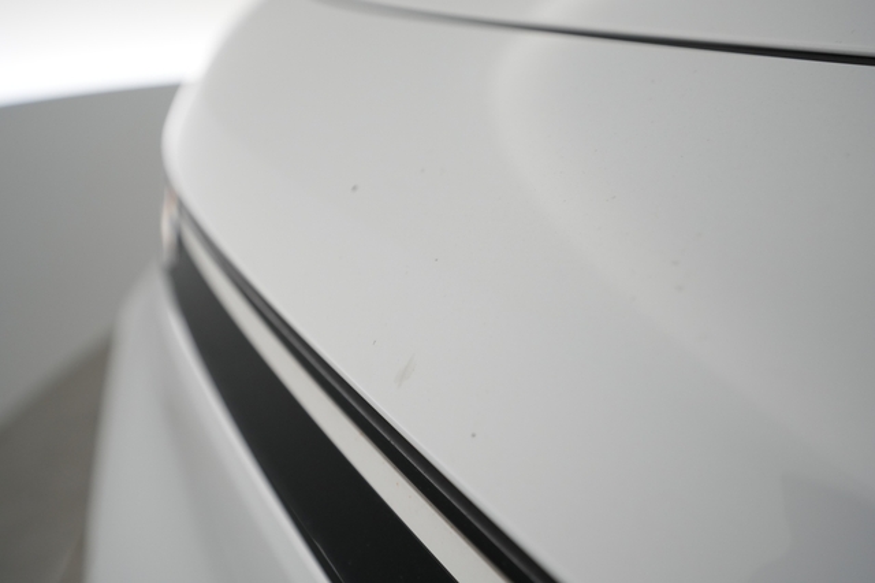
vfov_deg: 49.5
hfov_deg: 69.4
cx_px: 438
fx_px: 632
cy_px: 292
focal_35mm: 26
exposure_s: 1/100
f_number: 4.5
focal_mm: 26
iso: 1250
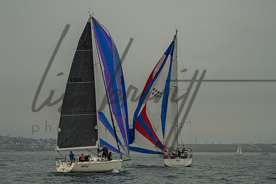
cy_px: 87
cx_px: 127
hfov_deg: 15.2
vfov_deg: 10.2
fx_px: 1032
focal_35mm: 135
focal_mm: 105
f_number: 6.3
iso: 400
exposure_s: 1/5000
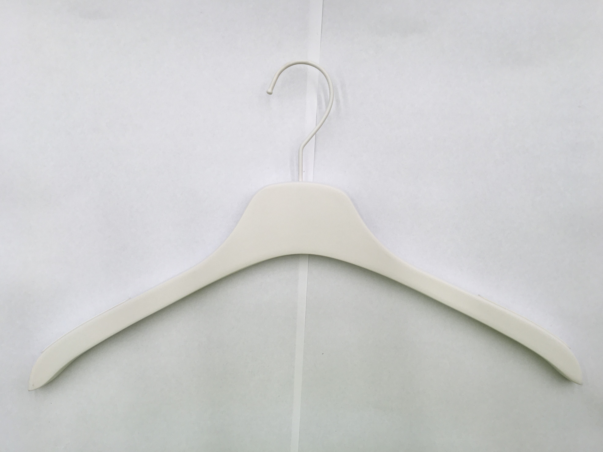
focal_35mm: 29
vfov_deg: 48.2
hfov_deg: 61.7
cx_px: 302
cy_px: 226
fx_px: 505
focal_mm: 4.15
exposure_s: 1/146
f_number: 2.2
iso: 25
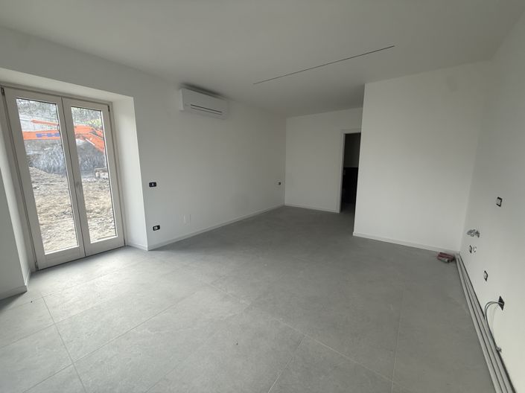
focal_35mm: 14
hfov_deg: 102.1
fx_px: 212
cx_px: 262
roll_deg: +0.7
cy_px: 196
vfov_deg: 85.6
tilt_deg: -9.5
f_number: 2.2
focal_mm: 2.22
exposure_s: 1/99
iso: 125
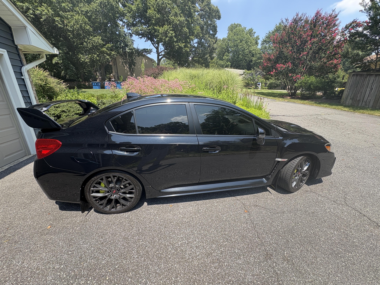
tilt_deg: -15.1
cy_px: 142
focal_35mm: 14
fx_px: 154
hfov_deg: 102.1
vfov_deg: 85.7
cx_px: 190
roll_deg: -0.2
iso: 40
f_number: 2.2
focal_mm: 2.22
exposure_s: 1/375
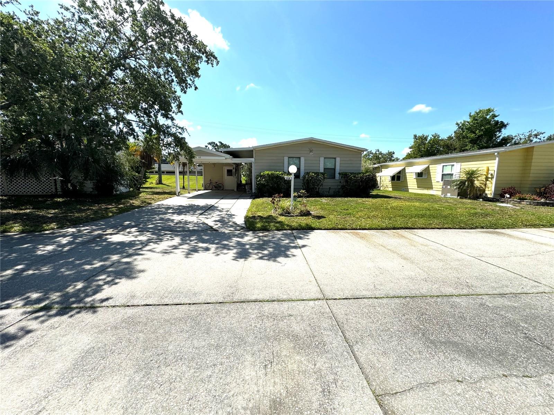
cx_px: 277
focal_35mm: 14
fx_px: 224
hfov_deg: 102.1
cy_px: 208
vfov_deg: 85.7
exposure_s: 1/2208
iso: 50
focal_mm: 2.22
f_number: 2.2
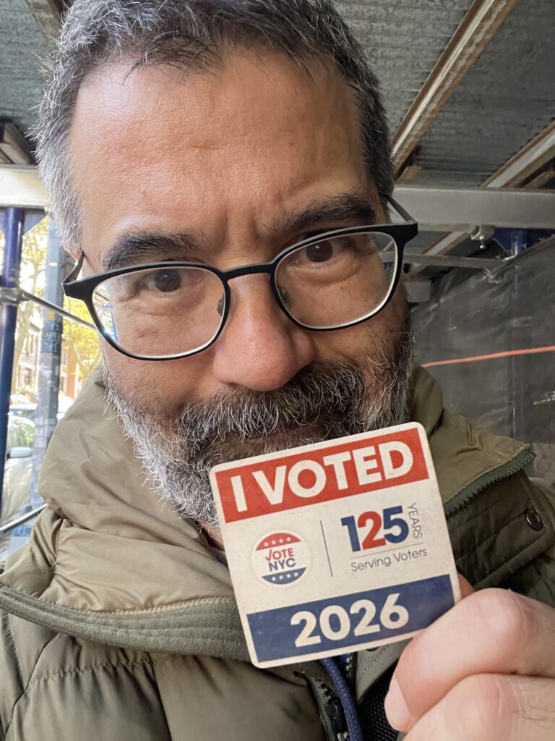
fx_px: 641
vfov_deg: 60.0
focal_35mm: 30
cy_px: 370
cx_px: 278
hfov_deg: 46.8
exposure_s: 1/60
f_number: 2.2
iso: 320
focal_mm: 2.71
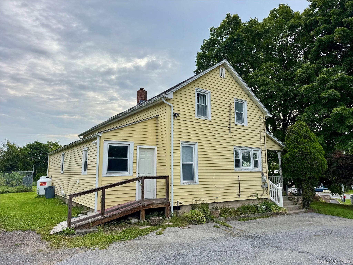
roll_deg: -0.1
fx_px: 245
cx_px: 176
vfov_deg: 56.8
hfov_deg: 71.6
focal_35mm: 24
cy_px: 132
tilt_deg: +8.1
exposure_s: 1/2833
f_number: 1.78
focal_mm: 6.76
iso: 80
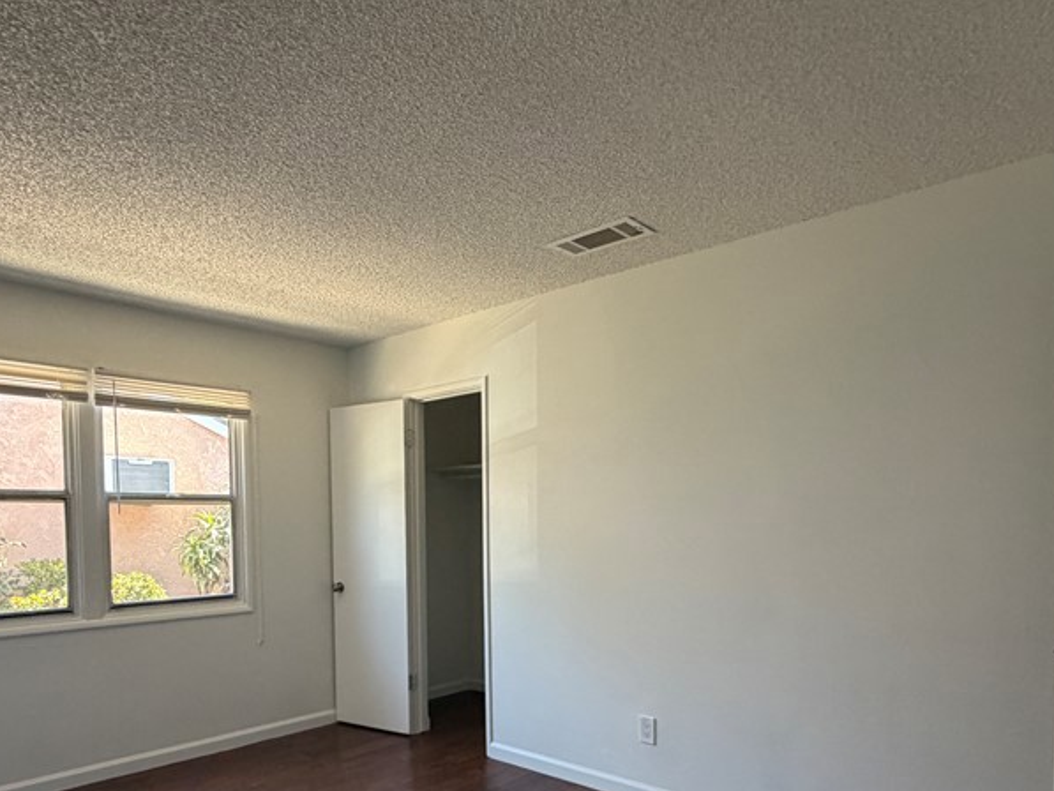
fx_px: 731
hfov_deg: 71.6
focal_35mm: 24
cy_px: 551
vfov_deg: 55.2
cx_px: 516
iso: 320
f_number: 2.2
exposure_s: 1/121
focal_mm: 2.22
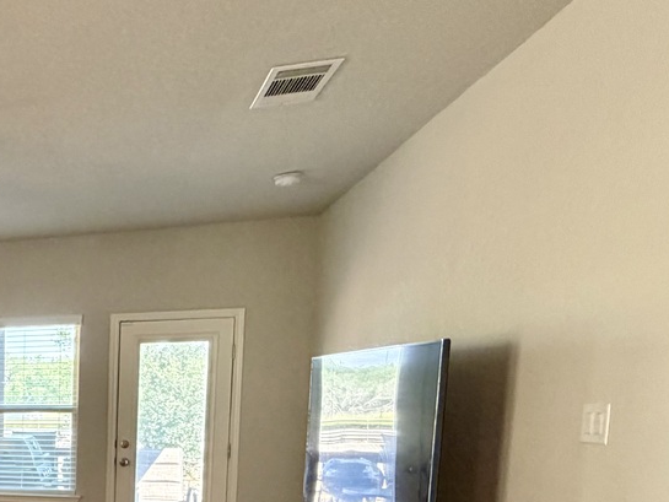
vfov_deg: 36.0
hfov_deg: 36.9
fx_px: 715
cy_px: 466
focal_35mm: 37
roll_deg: +0.1
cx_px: -153
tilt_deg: -6.7
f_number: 2.2
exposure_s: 1/60
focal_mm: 2.22
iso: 320
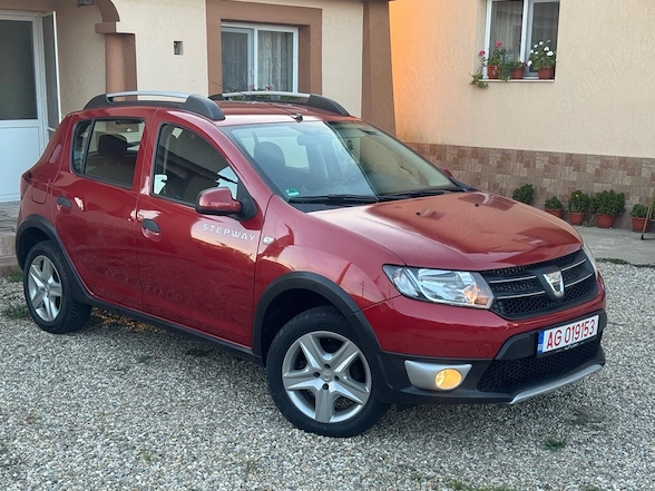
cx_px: 322
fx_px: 927
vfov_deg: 29.7
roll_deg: -0.5
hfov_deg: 38.9
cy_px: 242
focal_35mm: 49
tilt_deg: -9.9
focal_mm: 6.76
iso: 64
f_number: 1.78
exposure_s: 1/218
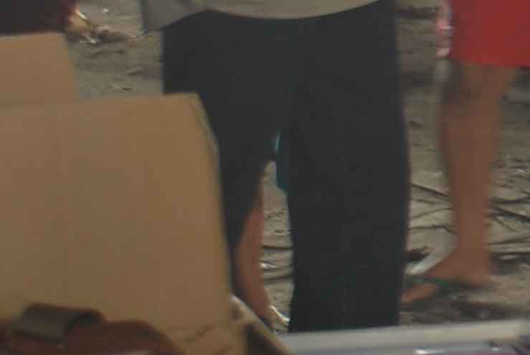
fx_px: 4407
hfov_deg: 6.6
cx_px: 1240
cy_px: -229
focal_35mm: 299
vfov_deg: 4.6
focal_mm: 38
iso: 100
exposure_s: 1/25
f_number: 5
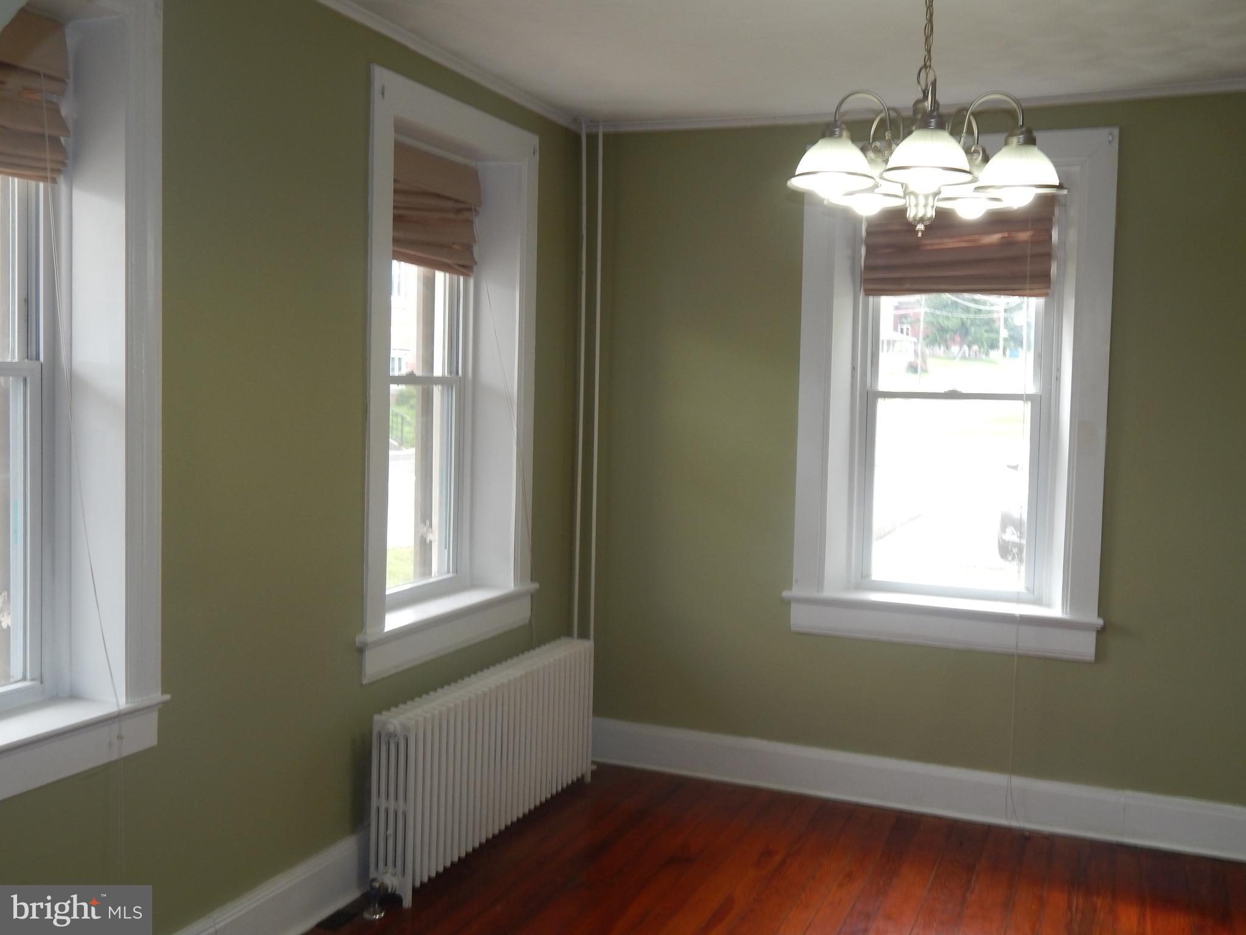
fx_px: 1260
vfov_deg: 40.7
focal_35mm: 35
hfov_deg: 52.6
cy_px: 468
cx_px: 623
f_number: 3.3
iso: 125
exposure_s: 1/60
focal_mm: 6.1
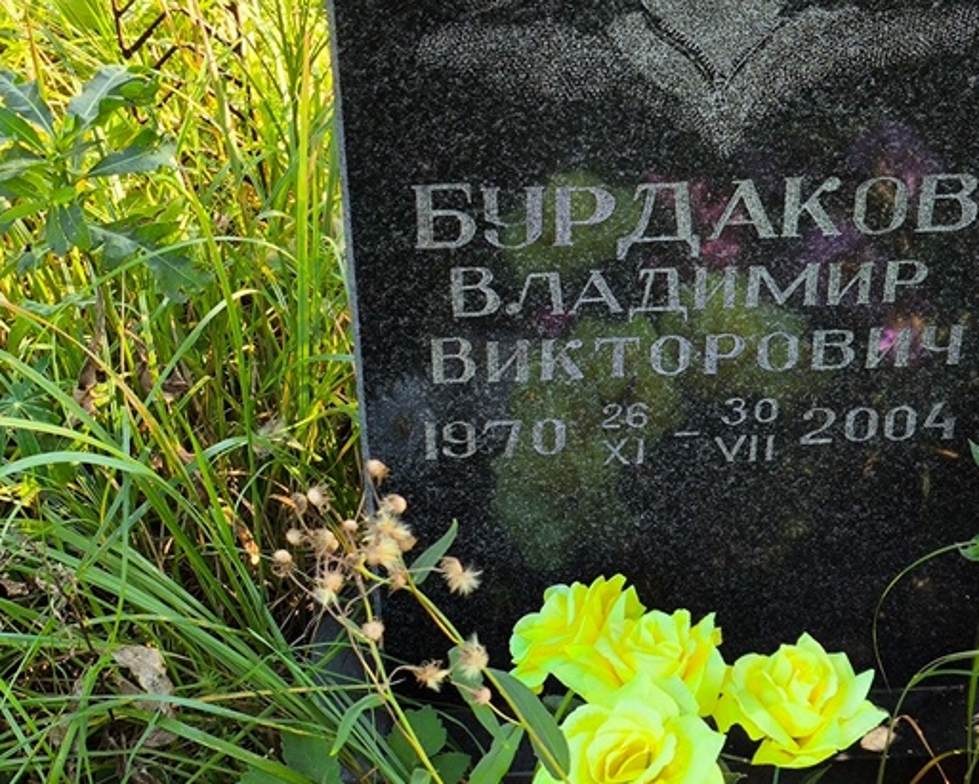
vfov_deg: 20.2
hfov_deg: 25.0
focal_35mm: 76
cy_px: 345
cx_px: 562
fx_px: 2203
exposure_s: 1/120
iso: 50
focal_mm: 4.71
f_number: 1.7
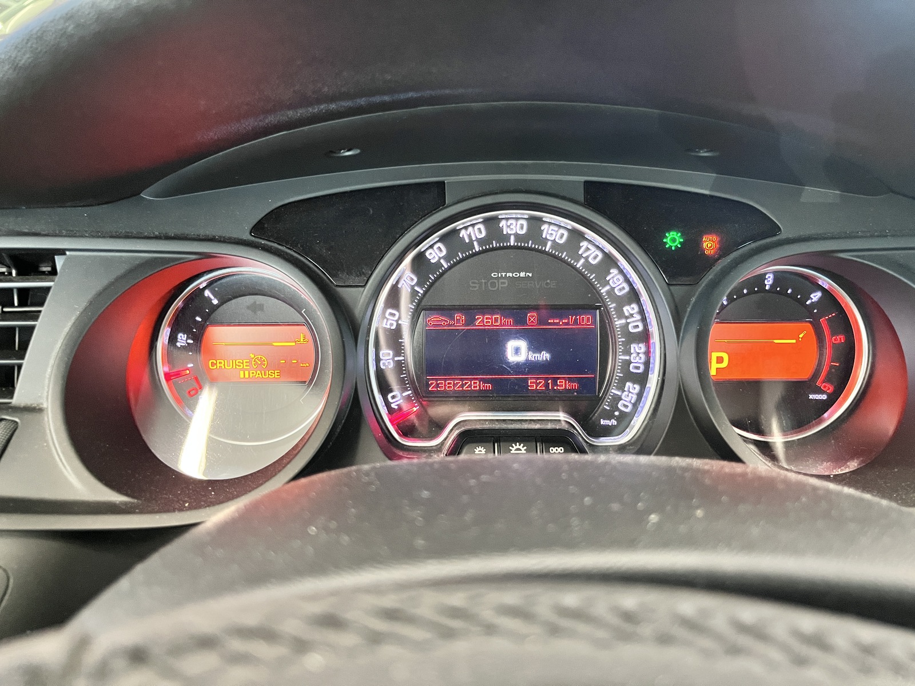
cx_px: 458
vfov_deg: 53.1
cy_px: 343
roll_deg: -0.7
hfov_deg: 67.3
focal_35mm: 26
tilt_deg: -24.1
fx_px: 687
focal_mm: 5.1
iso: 500
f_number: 1.6
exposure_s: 1/50
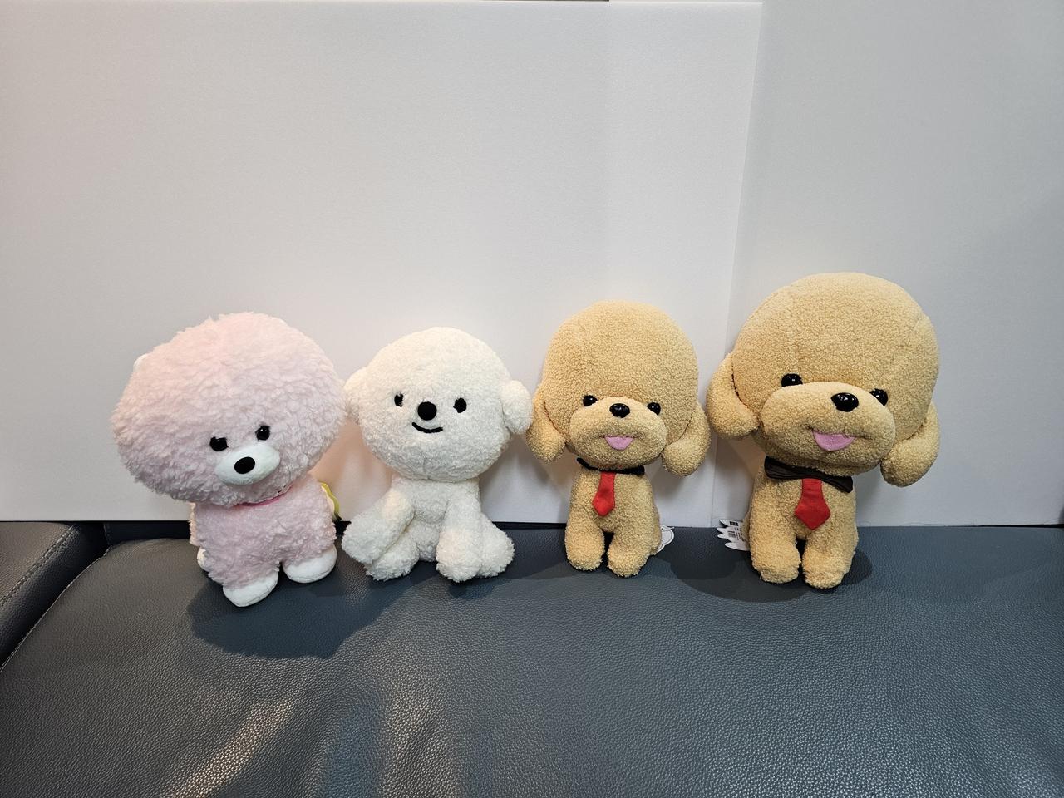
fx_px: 707
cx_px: 532
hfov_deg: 73.9
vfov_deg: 58.9
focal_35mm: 23
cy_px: 399
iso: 160
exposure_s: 1/120
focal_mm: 6.3
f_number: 1.7
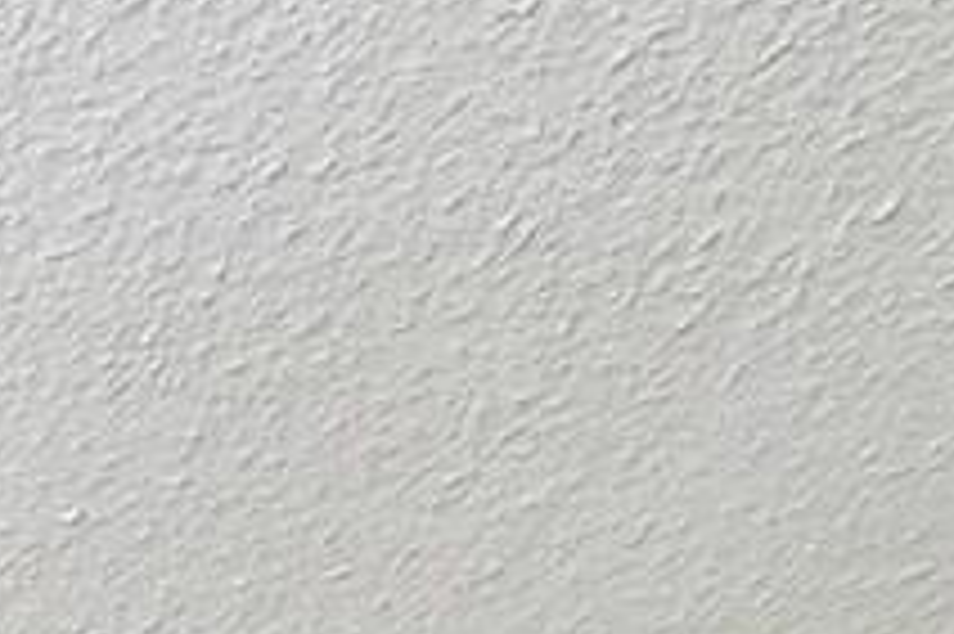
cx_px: -648
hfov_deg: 16.3
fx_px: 2913
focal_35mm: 110
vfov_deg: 8.3
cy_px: 2376
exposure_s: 1/60
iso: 3200
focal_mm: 7
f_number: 4
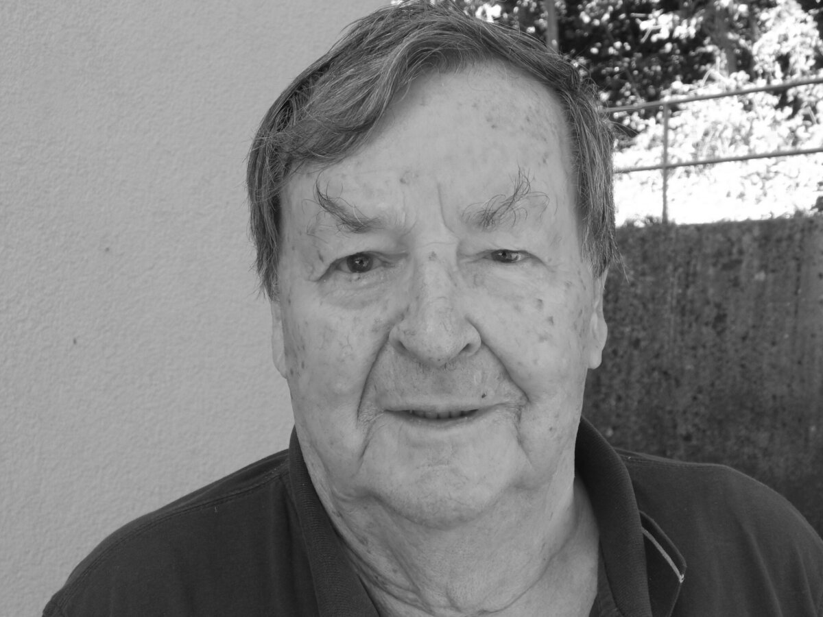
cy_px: 308
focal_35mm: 55
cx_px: 412
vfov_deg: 26.6
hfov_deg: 34.9
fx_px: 1308
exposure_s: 1/80
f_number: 3.8
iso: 125
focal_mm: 9.7
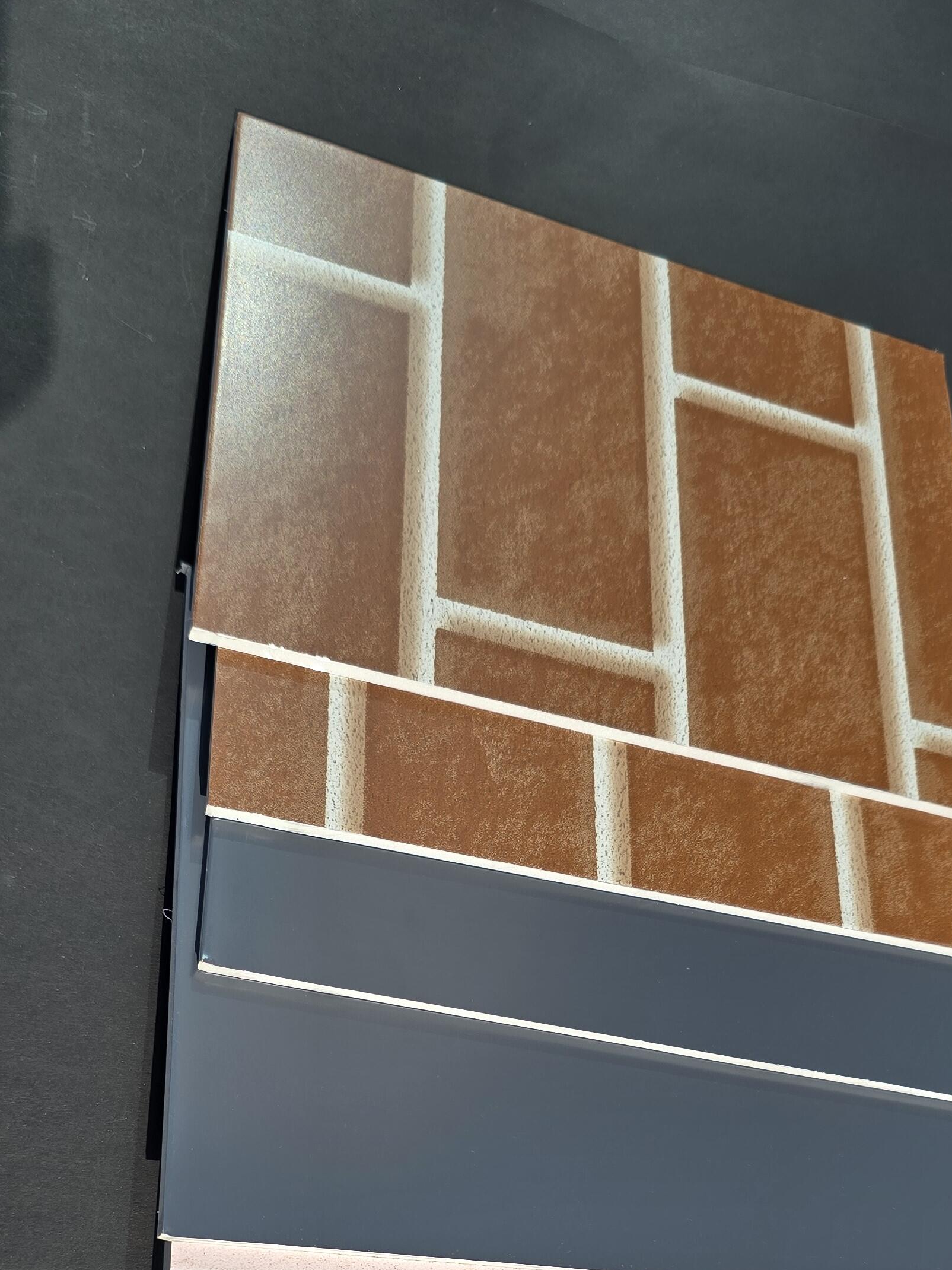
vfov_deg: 41.5
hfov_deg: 33.6
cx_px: 434
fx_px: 1577
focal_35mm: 43
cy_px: 1059
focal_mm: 6.3
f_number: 1.7
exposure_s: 1/836
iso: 12
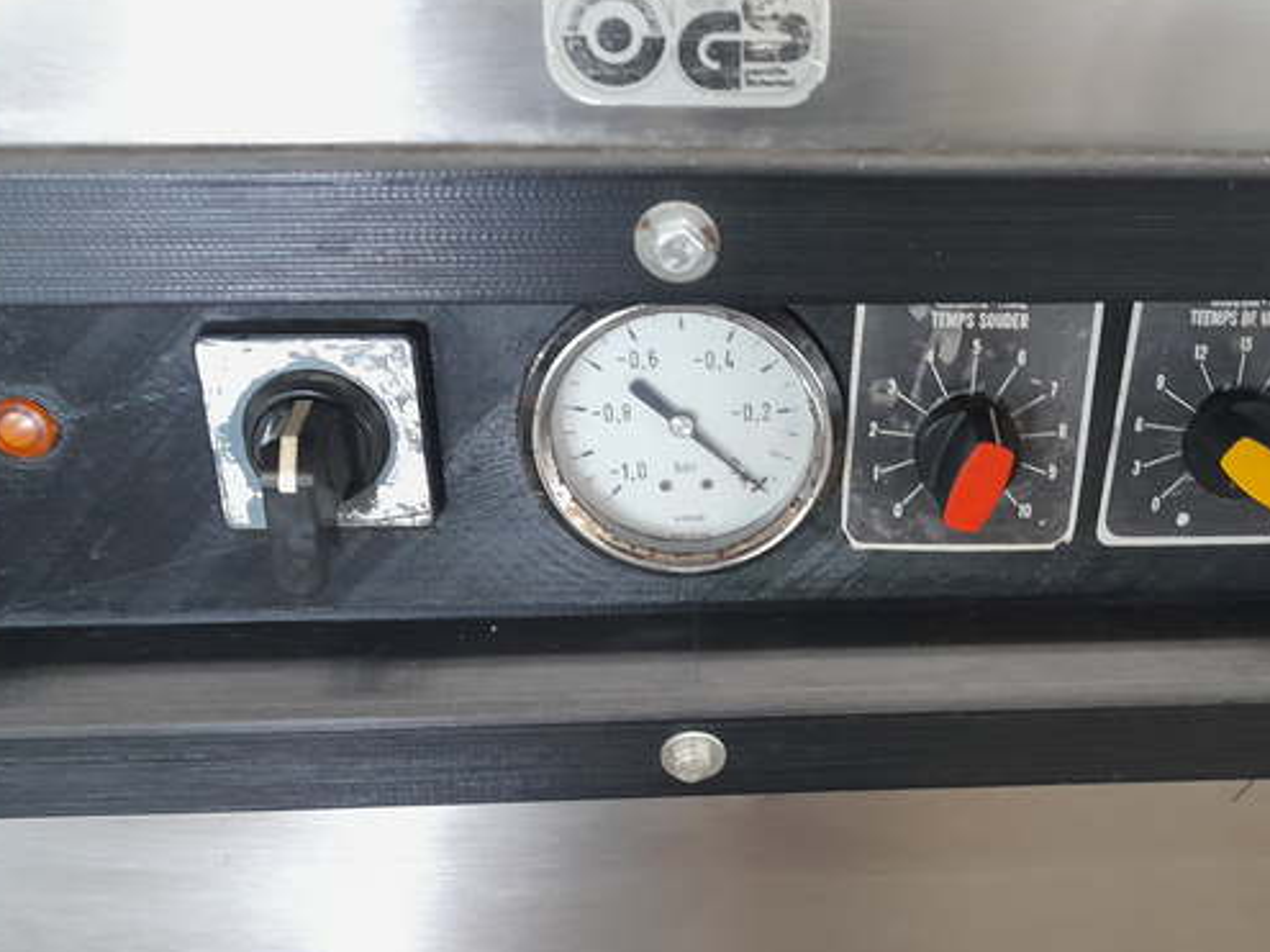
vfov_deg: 34.1
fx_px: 1541
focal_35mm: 42
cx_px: 867
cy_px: 611
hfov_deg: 44.0
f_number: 1.8
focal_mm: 4
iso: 500
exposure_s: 1/24
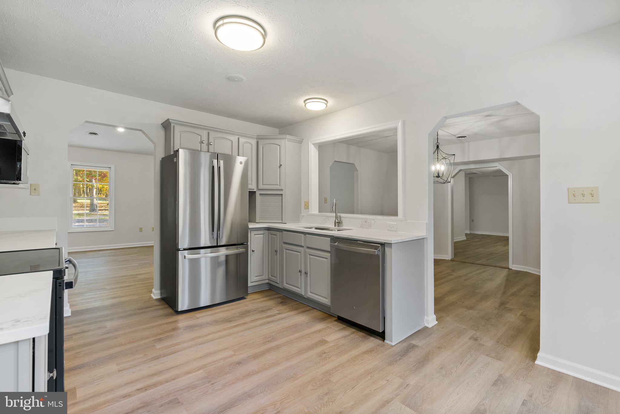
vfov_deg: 73.8
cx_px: 310
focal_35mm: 16
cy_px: 207
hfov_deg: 96.7
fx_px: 276
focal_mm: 16
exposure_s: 1
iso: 640
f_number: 8
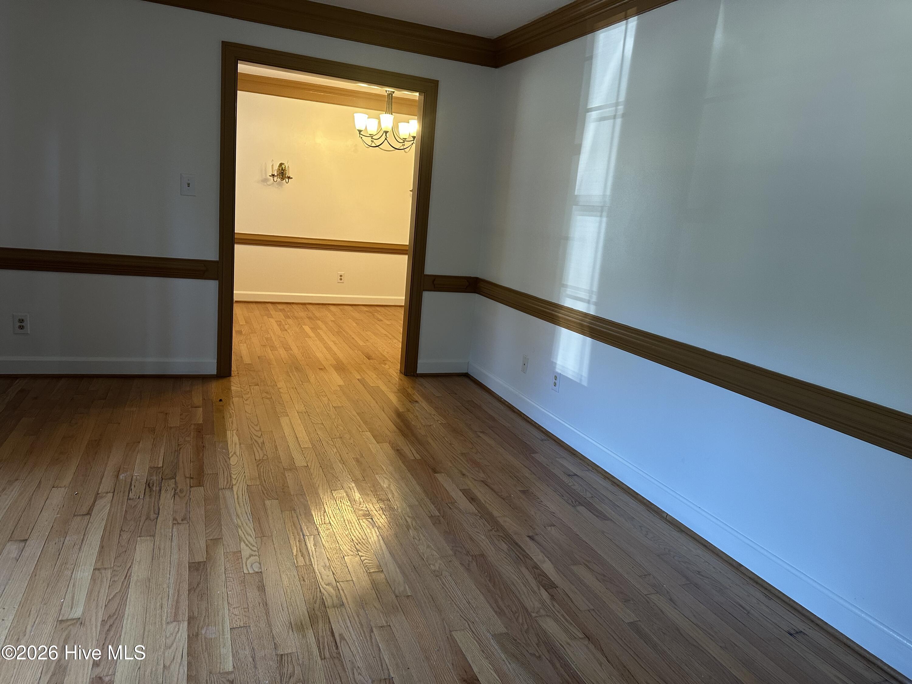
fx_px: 632
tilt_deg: -10.7
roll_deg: -5.3
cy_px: 342
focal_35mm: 24
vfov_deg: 56.8
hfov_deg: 71.6
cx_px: 456
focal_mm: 6.86
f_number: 1.78
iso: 250
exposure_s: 1/60
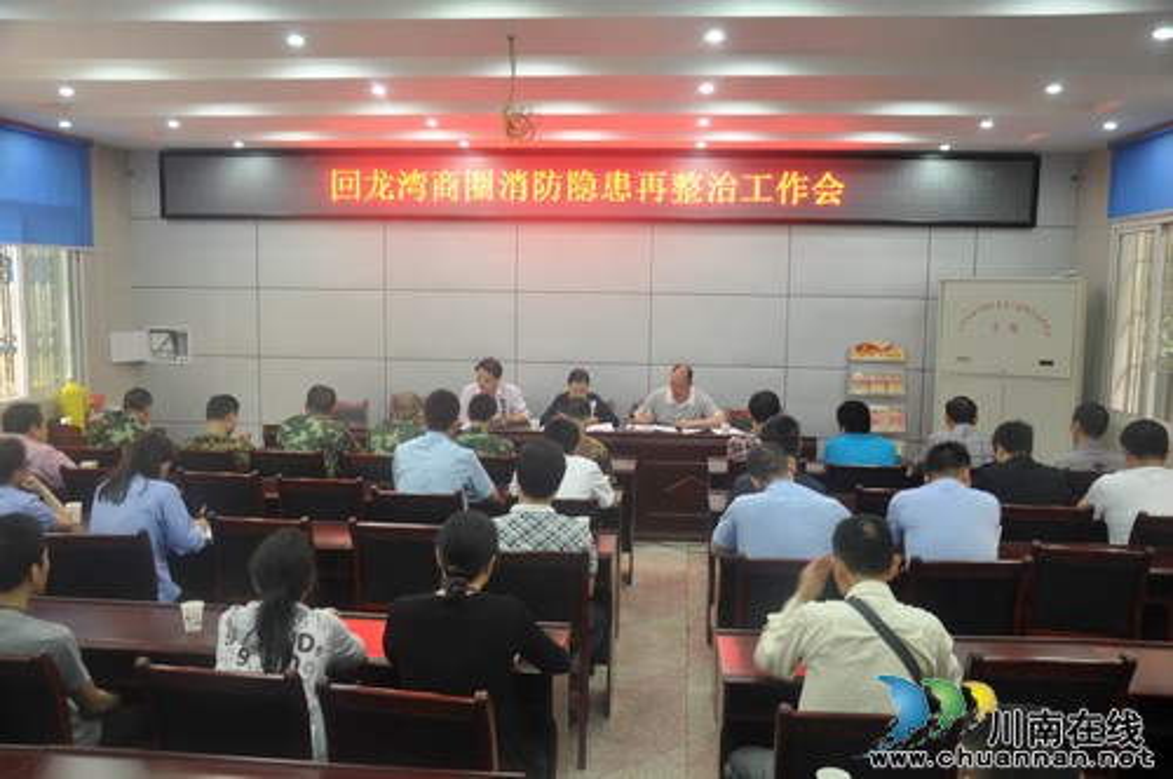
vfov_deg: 39.9
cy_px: 390
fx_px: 1074
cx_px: 586
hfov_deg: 57.3
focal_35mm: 33
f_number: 3.8
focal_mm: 22
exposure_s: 1/13
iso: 1000
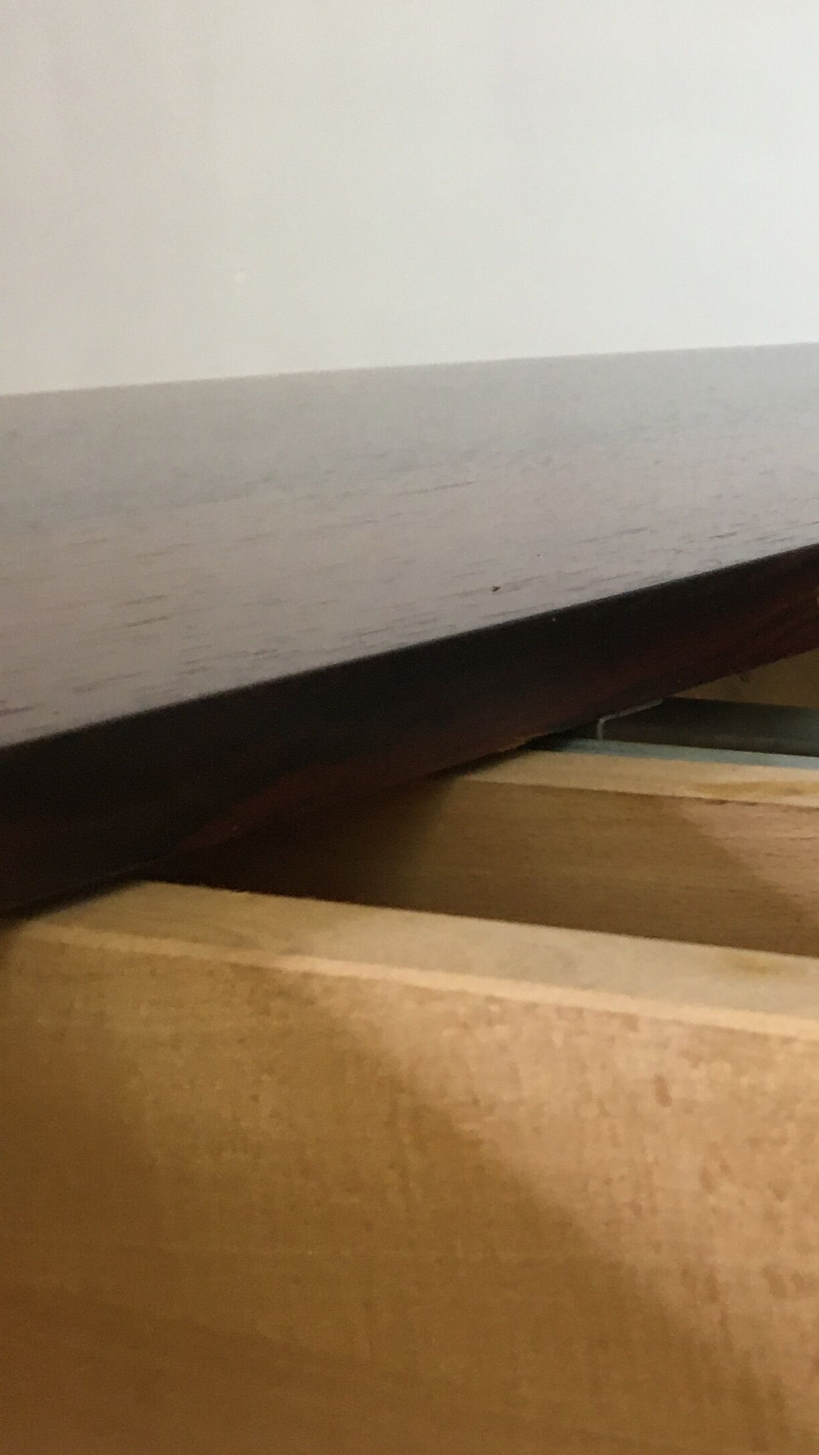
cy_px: 769
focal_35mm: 59
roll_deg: +3.5
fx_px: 2277
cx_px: 1017
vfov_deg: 35.4
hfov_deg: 19.1
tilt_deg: -13.9
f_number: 2.2
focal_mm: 4.15
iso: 125
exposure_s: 1/33
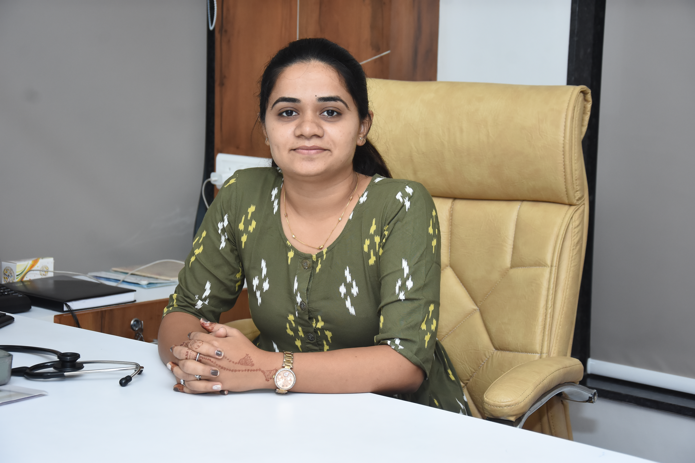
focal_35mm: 78
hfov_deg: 26.0
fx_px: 1506
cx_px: 348
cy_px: 232
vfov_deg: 17.5
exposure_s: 1/160
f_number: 5.6
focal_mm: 52
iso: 800
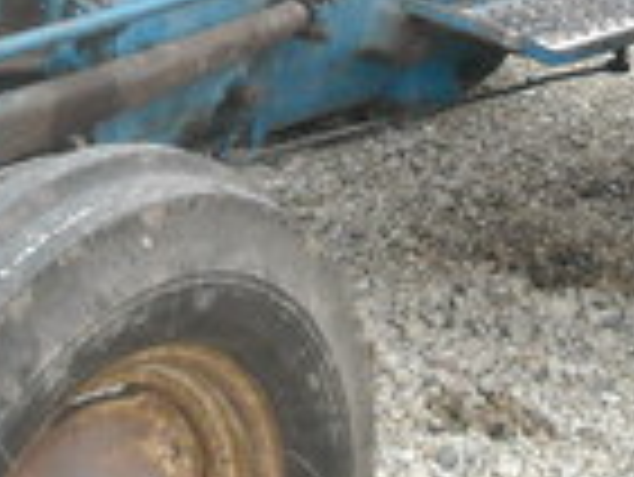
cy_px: 104
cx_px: 148
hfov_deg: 14.5
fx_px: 2475
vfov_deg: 11.0
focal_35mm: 135
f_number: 2.8
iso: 295
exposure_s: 1/60
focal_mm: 5.7
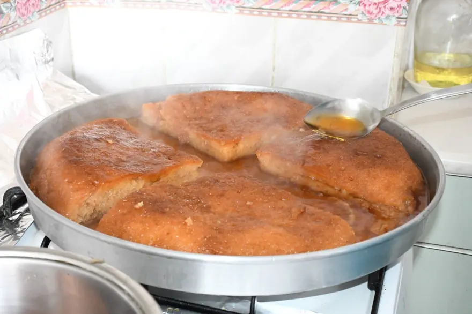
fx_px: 681
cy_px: 157
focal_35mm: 52
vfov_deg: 26.0
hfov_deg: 38.2
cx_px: 236
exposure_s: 1/60
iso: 3200
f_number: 6.7
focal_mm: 35
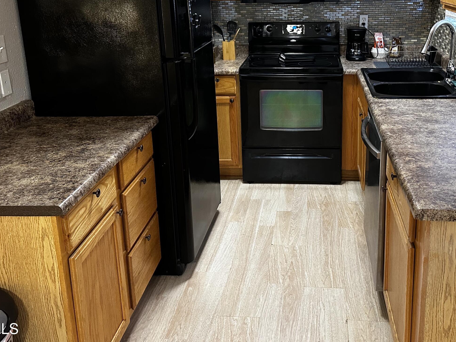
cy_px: 89
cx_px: 281
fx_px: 487
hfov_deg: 49.7
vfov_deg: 37.8
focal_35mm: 37
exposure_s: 1/60
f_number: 1.78
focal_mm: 6.86
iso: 640
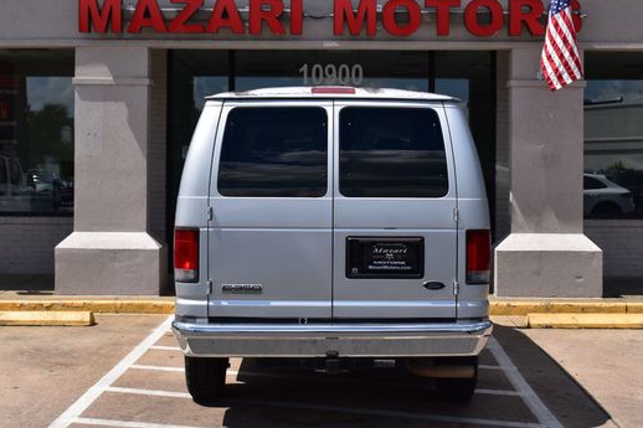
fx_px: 1125
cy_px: 175
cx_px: 340
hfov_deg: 31.9
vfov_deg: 21.5
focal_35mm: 63
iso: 250
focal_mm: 34
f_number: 11
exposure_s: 1/500
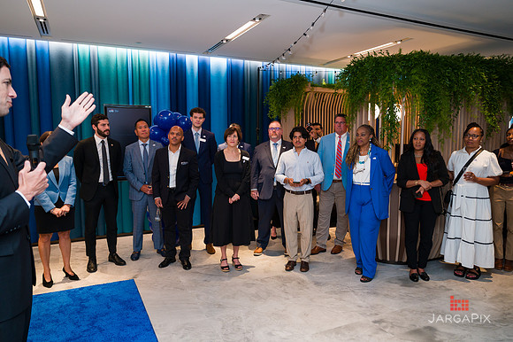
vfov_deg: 49.3
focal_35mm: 26
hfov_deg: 69.2
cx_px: 256
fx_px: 372
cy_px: 171
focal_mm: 26
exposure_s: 1/200
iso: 640
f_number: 3.5
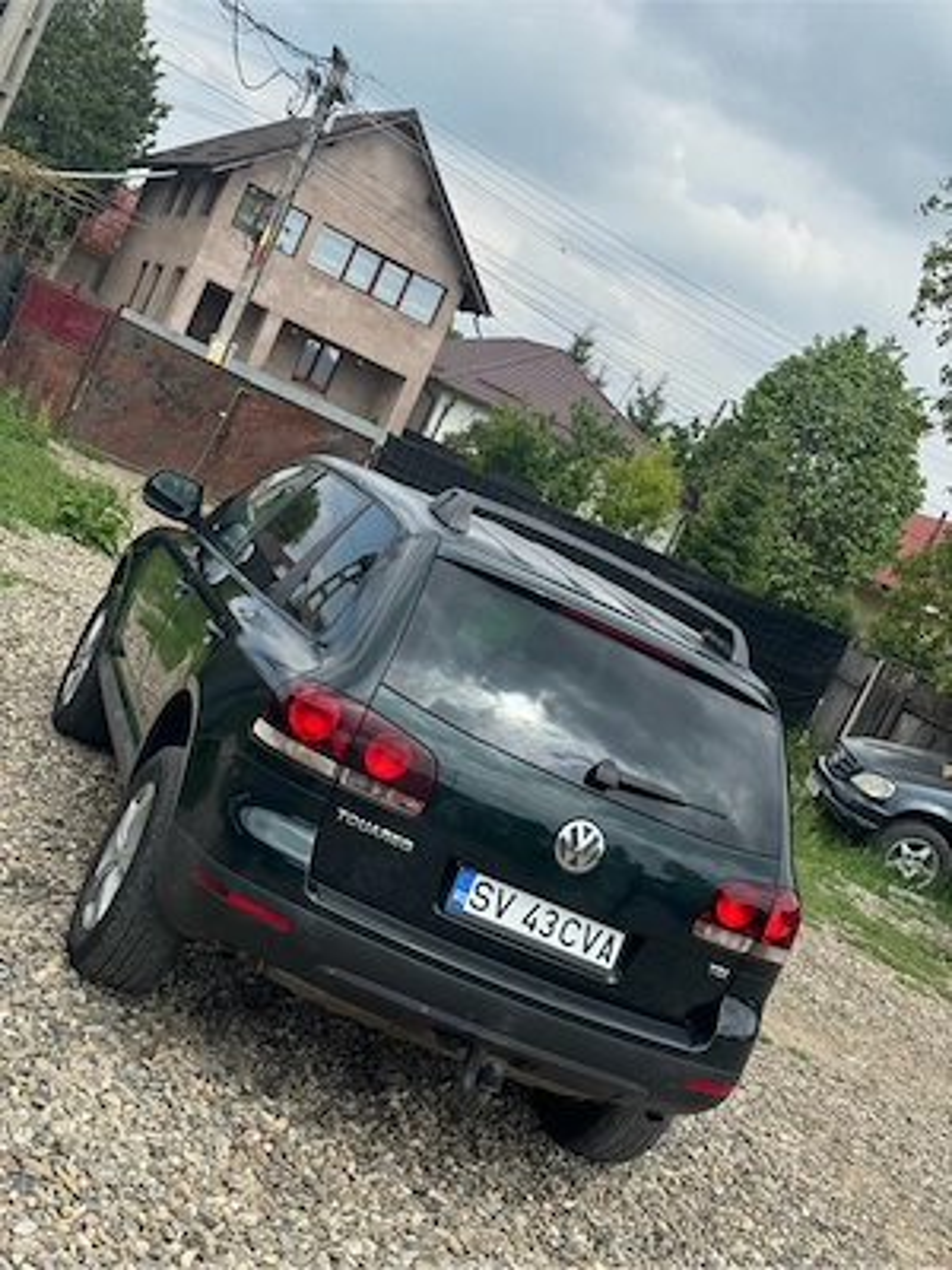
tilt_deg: -2.8
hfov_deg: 30.3
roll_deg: -25.6
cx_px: 476
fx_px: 1760
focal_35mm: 48
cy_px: 635
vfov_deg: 39.7
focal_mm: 6.76
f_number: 1.78
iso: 64
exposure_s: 1/3610
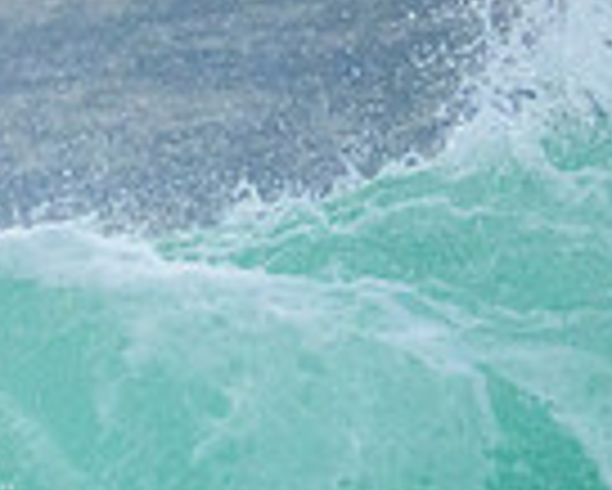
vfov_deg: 0.4
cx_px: -549
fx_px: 79554
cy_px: 352
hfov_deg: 0.4
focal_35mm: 4389
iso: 2800
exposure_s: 1/2000
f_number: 11
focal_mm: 800
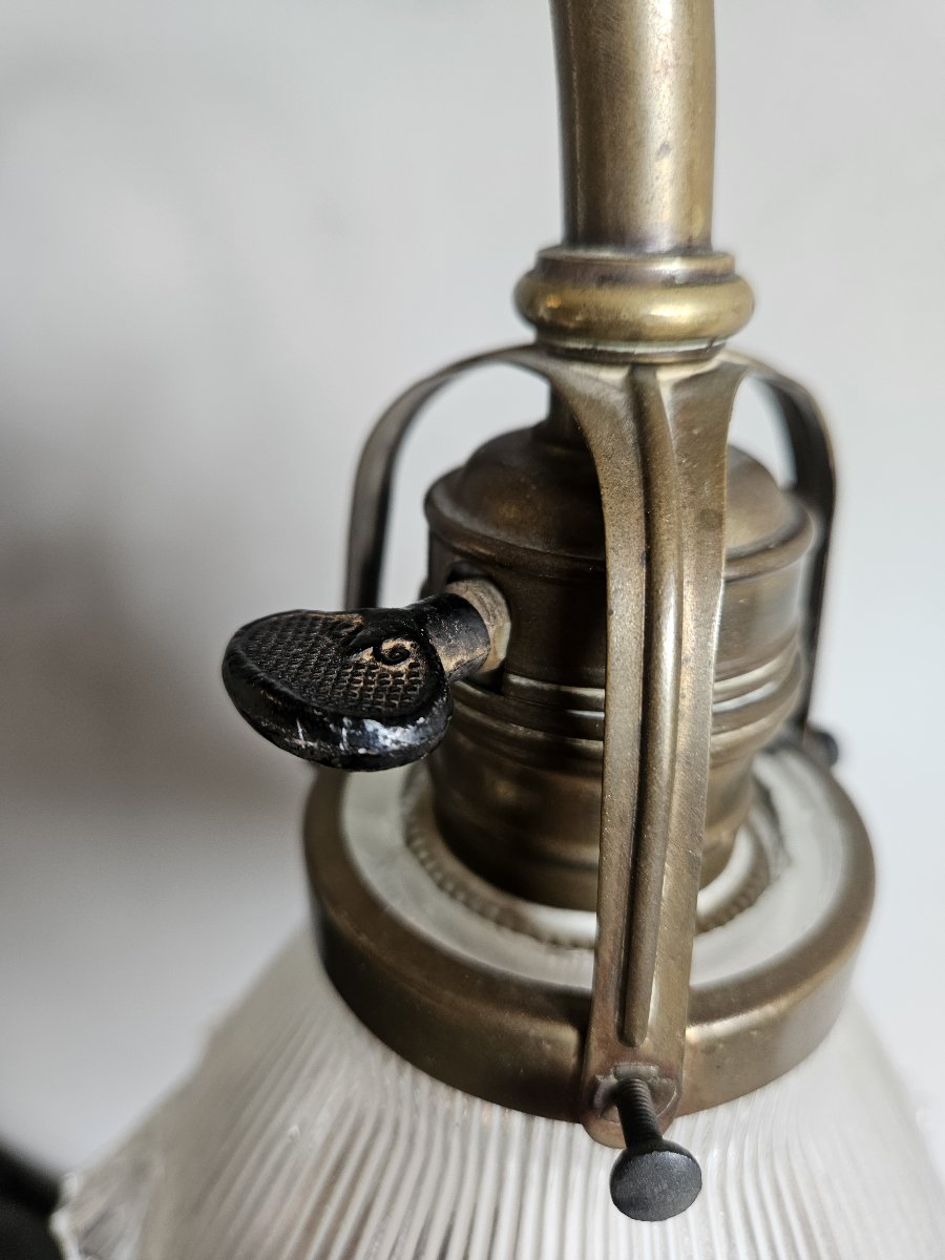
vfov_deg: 73.9
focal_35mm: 23
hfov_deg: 58.9
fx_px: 837
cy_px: 630
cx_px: 472
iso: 200
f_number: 1.8
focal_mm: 5.4
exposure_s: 1/100
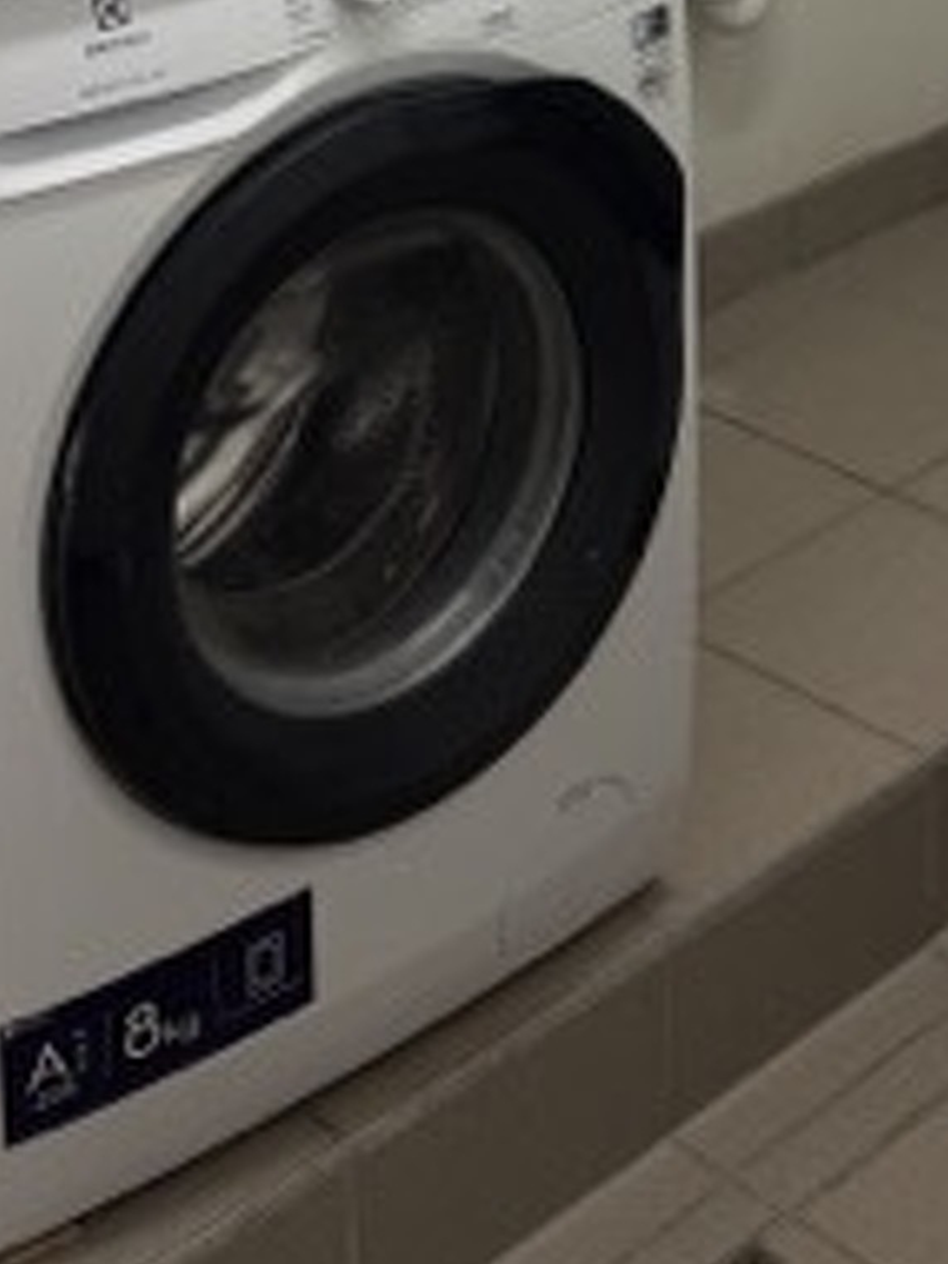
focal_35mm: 81
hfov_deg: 18.1
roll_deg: +0.6
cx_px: 705
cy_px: -508
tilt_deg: -9.3
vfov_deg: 21.2
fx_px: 2959
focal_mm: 6.76
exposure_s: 1/50
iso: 125
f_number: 1.78
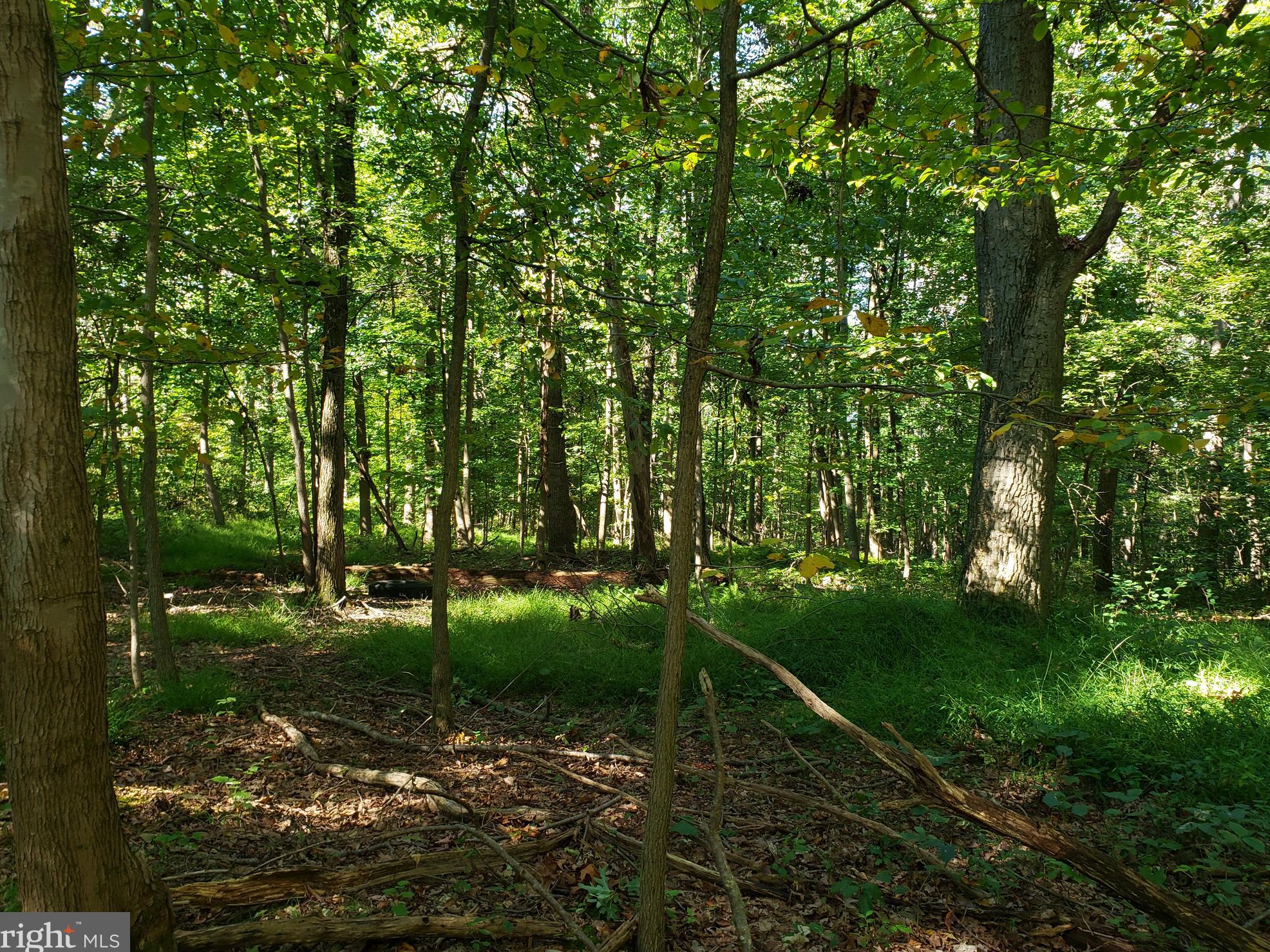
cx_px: 629
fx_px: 991
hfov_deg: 65.3
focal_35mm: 27
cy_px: 471
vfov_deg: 51.4
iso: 64
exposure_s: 1/60
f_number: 2.4
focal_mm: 4.3
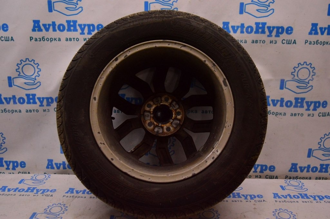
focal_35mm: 33
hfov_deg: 57.3
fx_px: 302
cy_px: 110
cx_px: 165
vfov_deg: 39.9
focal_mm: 22
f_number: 4
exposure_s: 1/400
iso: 1600
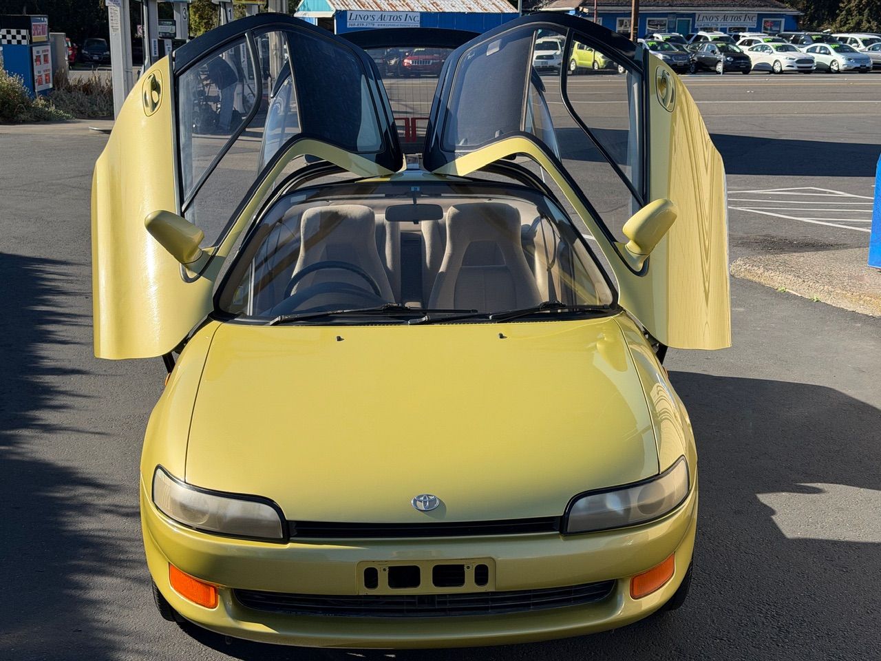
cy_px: 330
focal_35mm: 48
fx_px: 1222
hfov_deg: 39.7
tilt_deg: -15.0
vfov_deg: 30.3
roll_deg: -0.1
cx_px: 440
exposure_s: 1/4098
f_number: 1.78
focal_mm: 6.76
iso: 100
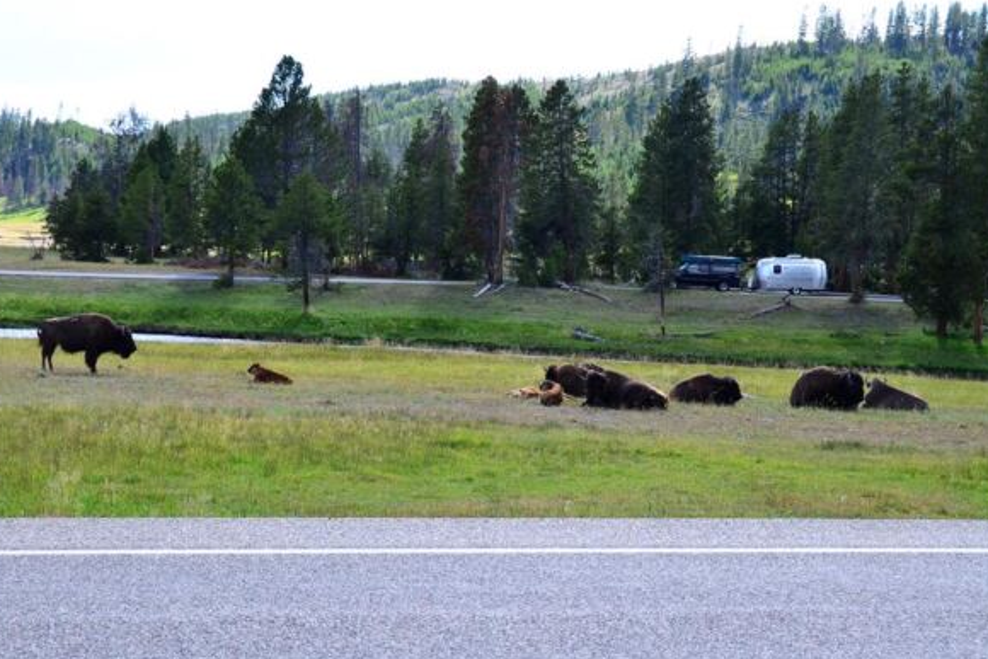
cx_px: 465
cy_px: 345
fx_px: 1812
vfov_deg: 20.6
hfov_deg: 30.5
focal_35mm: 66
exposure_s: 1/250
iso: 200
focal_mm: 40
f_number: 8
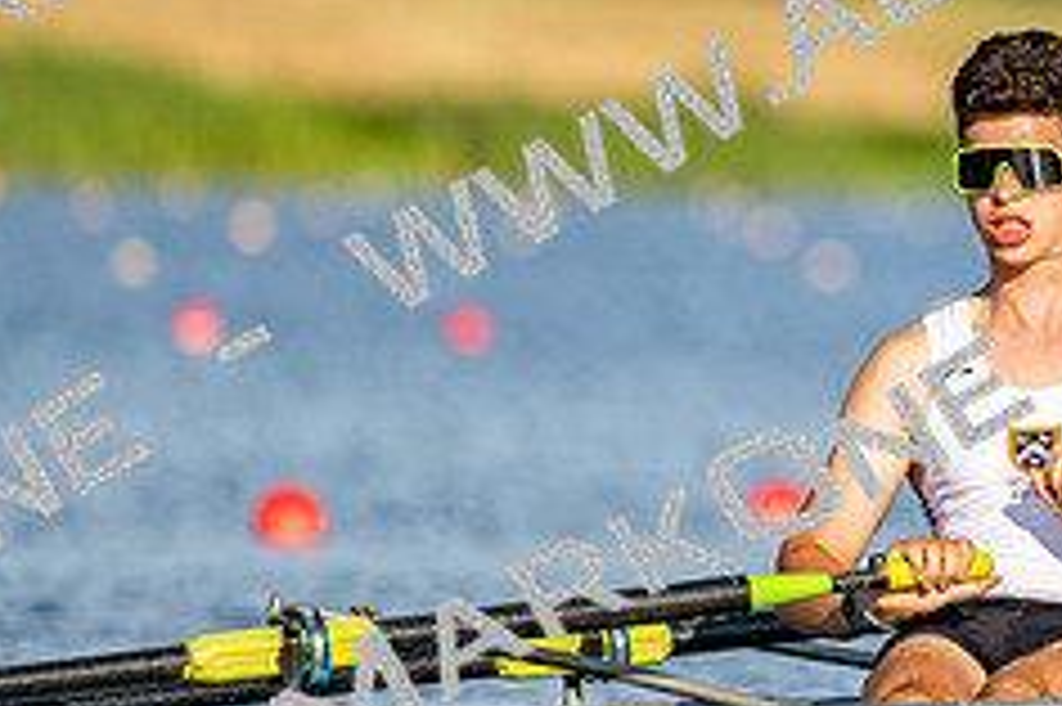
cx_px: 900
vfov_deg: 1.4
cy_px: 322
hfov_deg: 2.1
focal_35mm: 983
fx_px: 28977
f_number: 4.5
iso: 250
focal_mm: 400
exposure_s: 1/2500
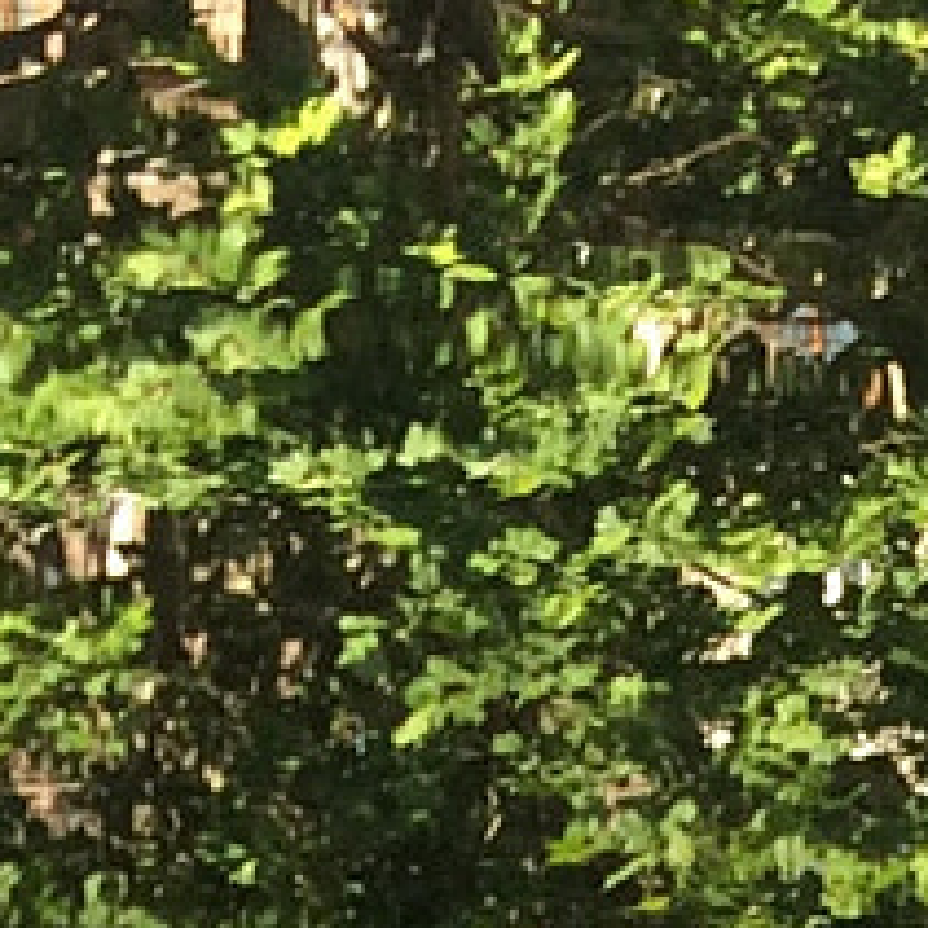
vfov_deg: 8.0
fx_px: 5884
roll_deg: -4.3
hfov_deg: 8.5
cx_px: 1926
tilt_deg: -30.2
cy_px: 2626
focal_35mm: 194
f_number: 2.2
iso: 32
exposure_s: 1/199
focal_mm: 4.15
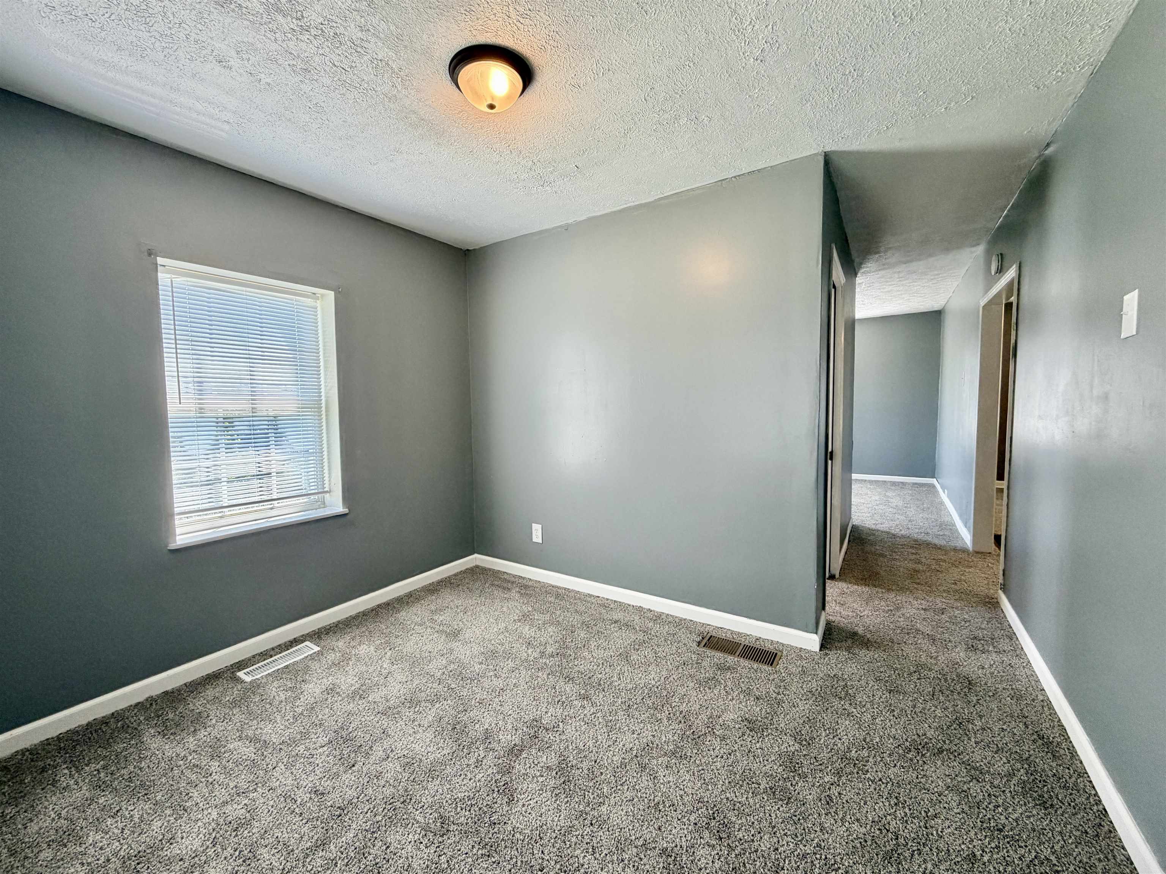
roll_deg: +0.7
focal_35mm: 14
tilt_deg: -3.4
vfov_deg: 85.7
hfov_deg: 102.1
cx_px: 583
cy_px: 437
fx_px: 472
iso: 160
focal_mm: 2.22
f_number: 2.2
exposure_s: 1/121
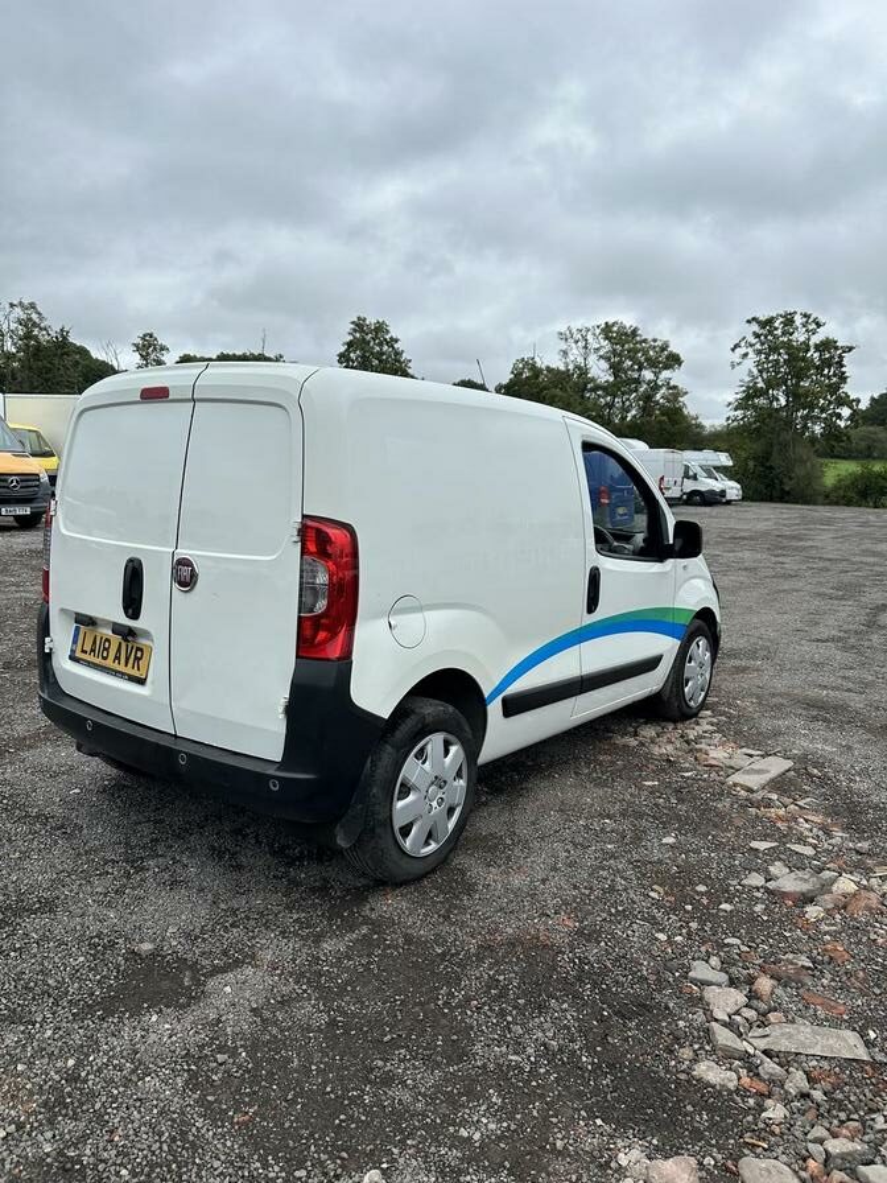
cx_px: 444
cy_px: 592
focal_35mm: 24
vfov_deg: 71.6
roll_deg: -0.5
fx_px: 820
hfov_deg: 56.8
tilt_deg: -7.8
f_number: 1.78
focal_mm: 6.86
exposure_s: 1/2525
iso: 80
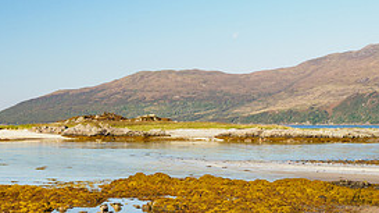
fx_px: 623
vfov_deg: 19.3
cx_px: 26
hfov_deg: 31.9
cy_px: 148
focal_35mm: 62
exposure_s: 1/160
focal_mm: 12
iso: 200
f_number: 7.1
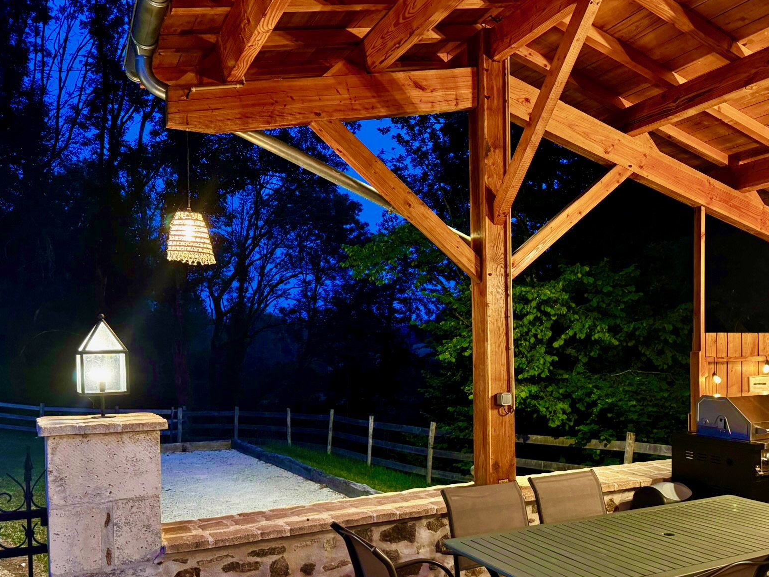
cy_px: 365
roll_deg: +0.3
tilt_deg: -1.7
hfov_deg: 56.4
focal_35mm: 32
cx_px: 464
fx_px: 711
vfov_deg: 43.8
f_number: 1.78
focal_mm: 6.76
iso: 800
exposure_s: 1/33
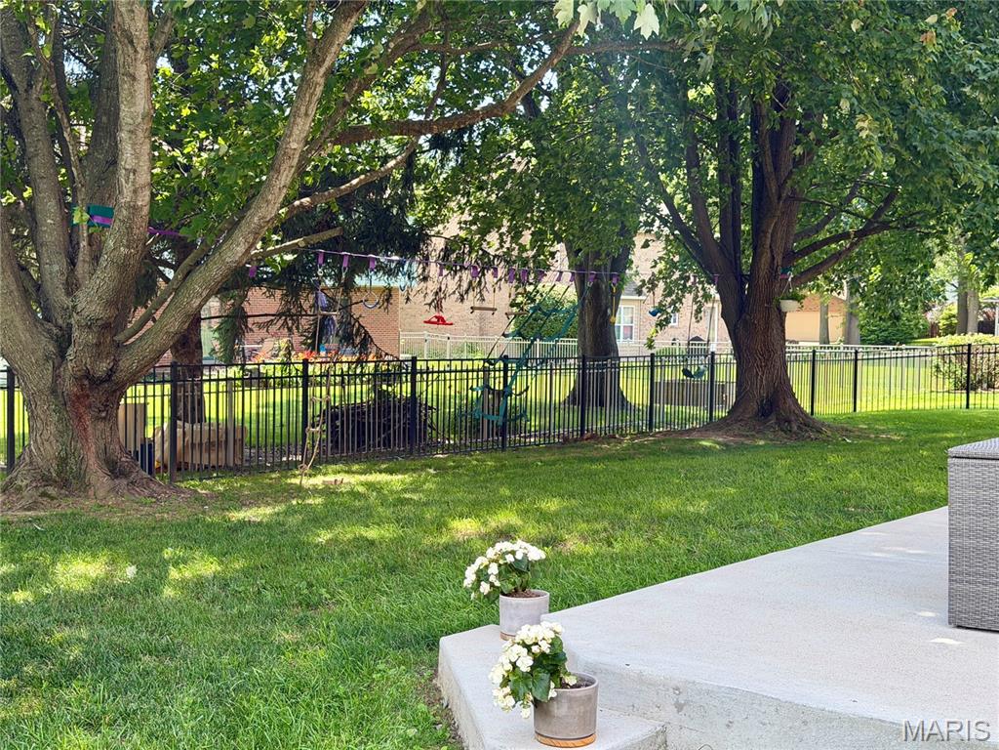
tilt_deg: -3.0
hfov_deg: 39.7
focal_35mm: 48
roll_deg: -0.4
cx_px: 500
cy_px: 375
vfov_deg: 30.3
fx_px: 1385
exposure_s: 1/549
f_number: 1.78
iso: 64
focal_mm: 6.76
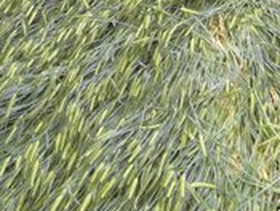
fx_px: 843
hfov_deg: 18.9
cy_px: -56
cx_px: 149
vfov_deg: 13.8
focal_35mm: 104
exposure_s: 1/400
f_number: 2.7
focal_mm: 6.2
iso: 64
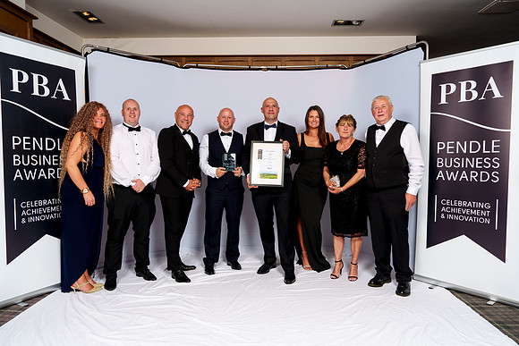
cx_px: 260
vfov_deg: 52.1
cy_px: 173
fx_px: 354
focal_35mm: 25
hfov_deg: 72.5
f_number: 8
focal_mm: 24
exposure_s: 1/125
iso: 100
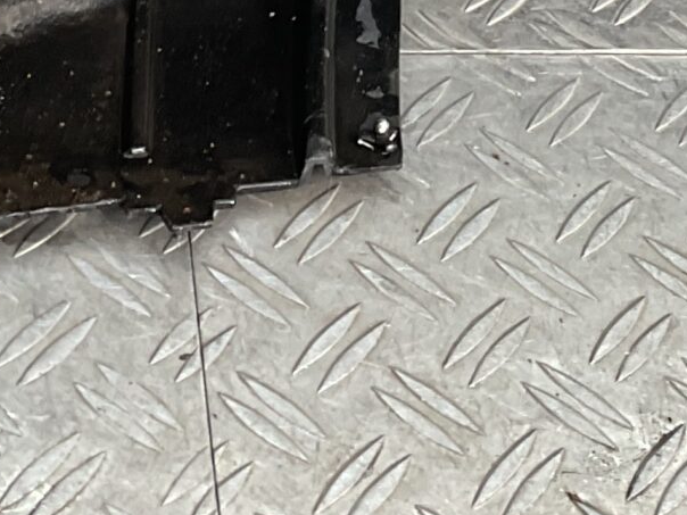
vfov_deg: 11.2
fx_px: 2441
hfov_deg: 16.0
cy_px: -420
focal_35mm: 123
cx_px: 420
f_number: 1.8
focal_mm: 3
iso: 25
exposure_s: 1/120
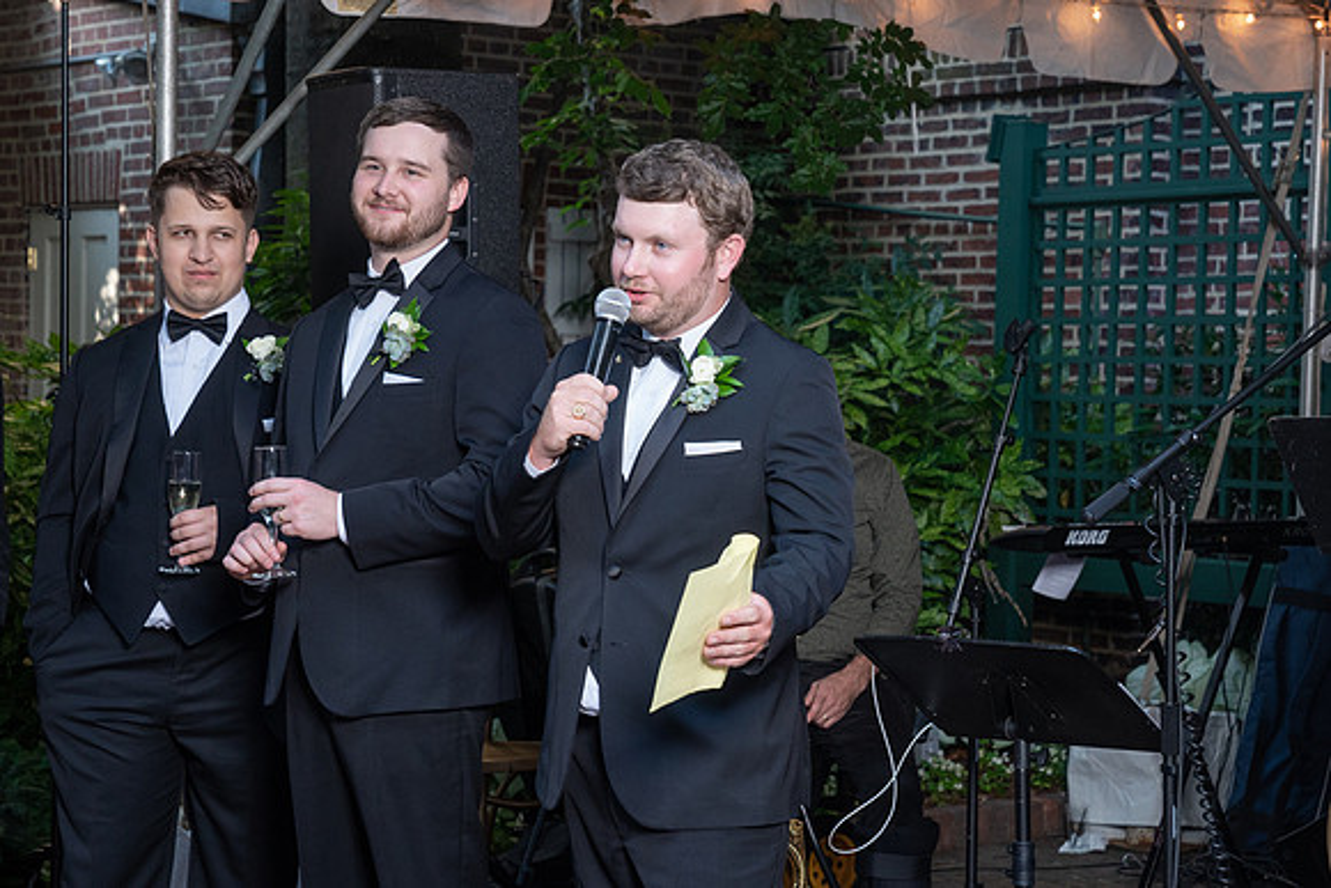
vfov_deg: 16.5
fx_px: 3069
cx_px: 714
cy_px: 436
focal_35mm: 83
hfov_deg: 24.5
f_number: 5.6
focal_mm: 64
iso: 1250
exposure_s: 1/250
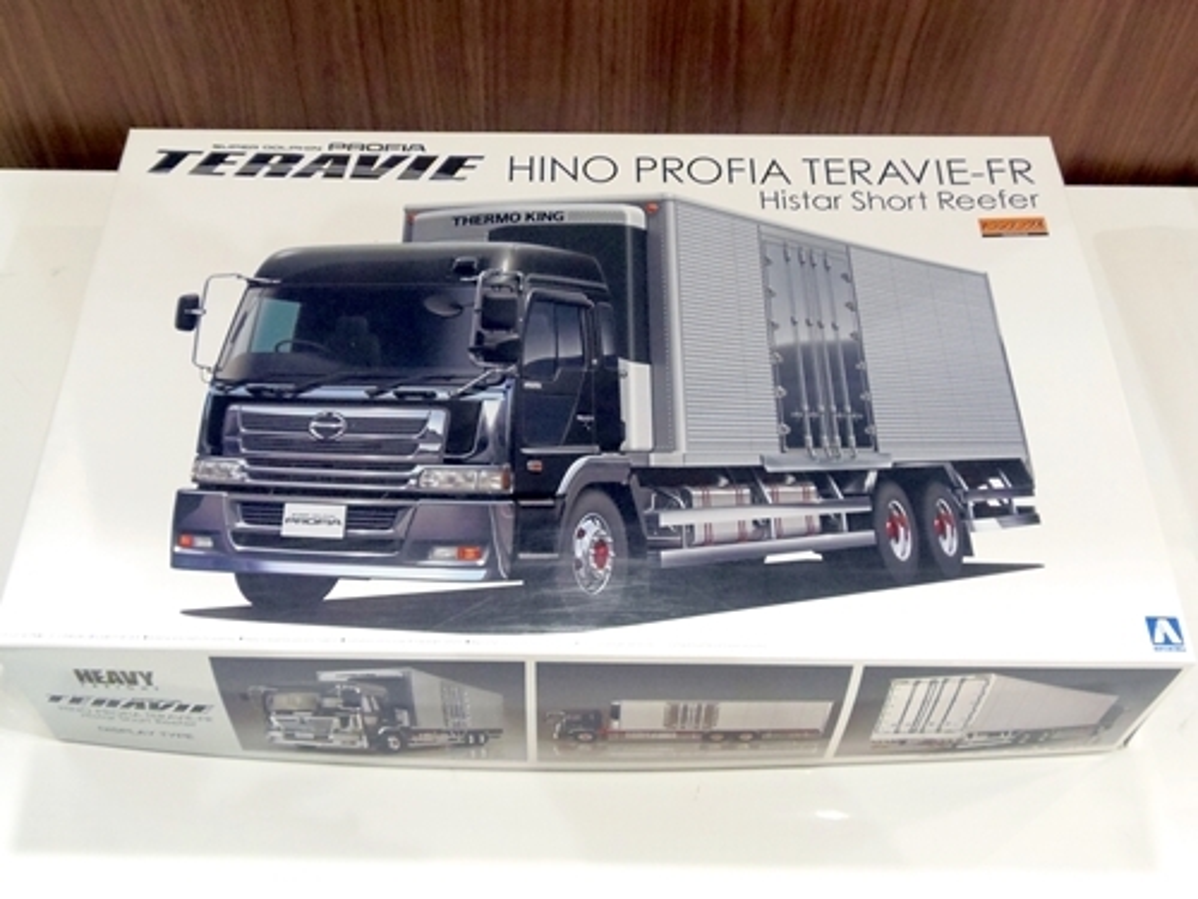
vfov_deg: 40.7
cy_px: 450
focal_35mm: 35
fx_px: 1211
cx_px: 599
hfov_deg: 52.6
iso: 400
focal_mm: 6.5
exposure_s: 1/20
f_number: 3.4
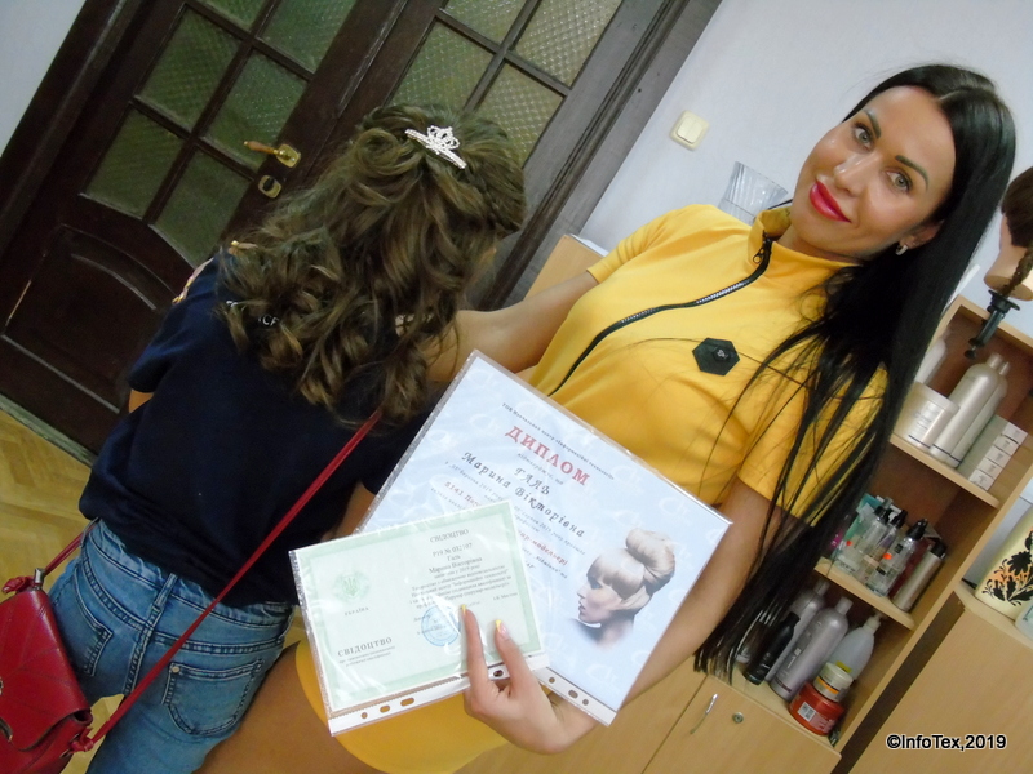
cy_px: 387
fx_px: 1194
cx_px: 516
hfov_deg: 46.8
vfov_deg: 36.0
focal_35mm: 40
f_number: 3.9
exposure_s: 1/30
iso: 800
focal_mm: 7.1
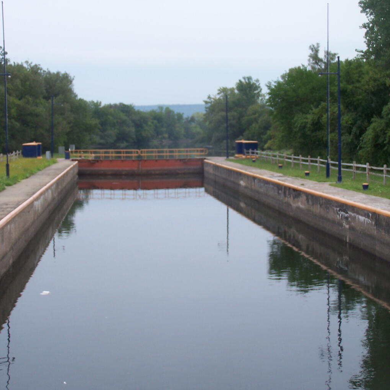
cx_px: 196
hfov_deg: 24.7
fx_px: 892
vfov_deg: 24.6
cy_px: 149
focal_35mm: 70
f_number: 3.1
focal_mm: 9.8
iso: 80
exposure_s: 1/80
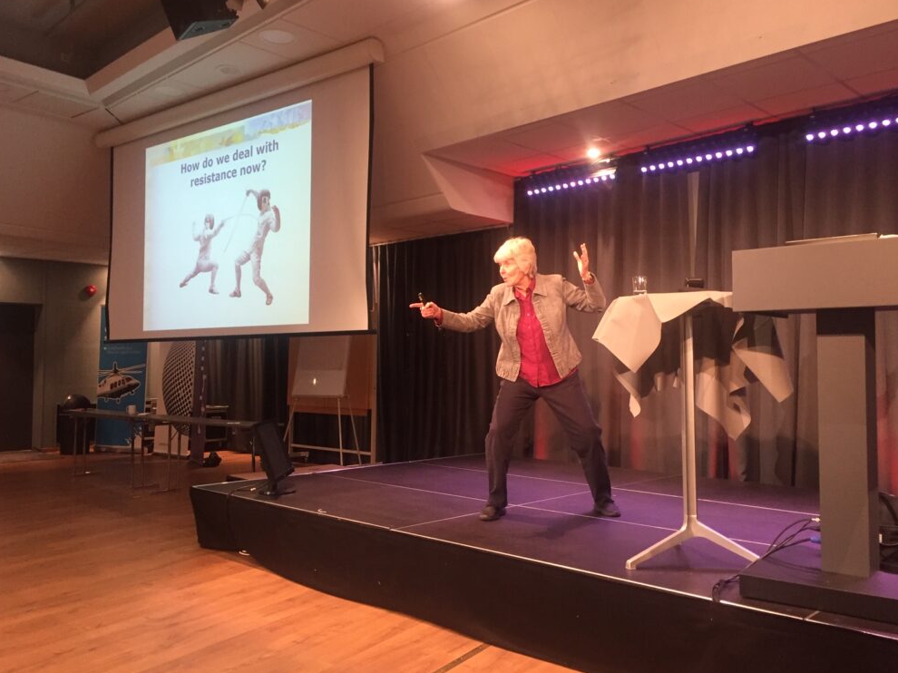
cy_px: 336
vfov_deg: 46.8
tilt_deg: +2.6
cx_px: 453
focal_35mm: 30
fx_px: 778
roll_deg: -1.3
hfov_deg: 60.0
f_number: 2.2
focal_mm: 4.15
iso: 200
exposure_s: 1/33
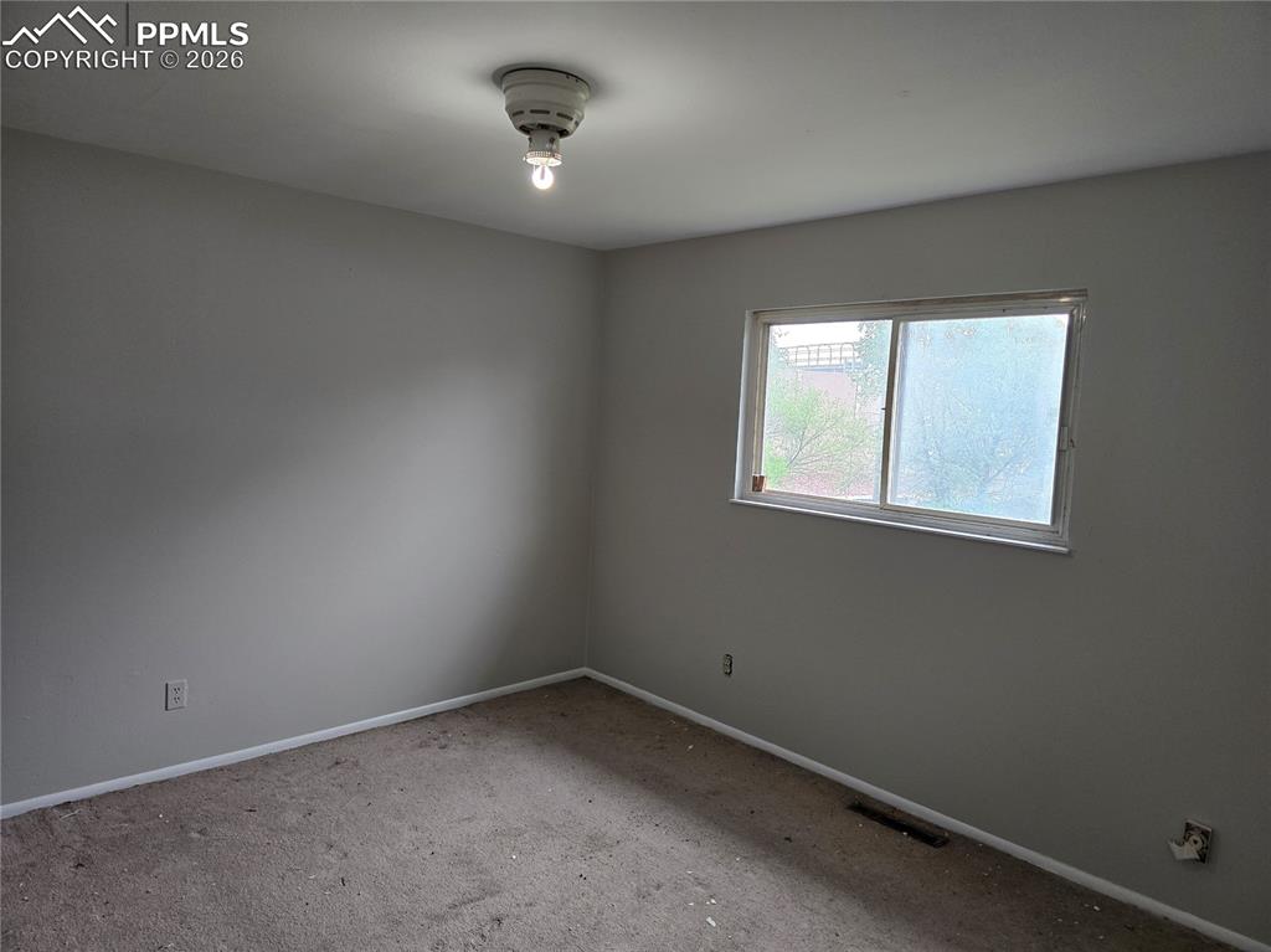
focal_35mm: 23
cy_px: 476
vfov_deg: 58.8
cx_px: 636
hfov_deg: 74.0
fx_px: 844
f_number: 1.7
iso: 160
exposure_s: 1/120
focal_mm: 6.3
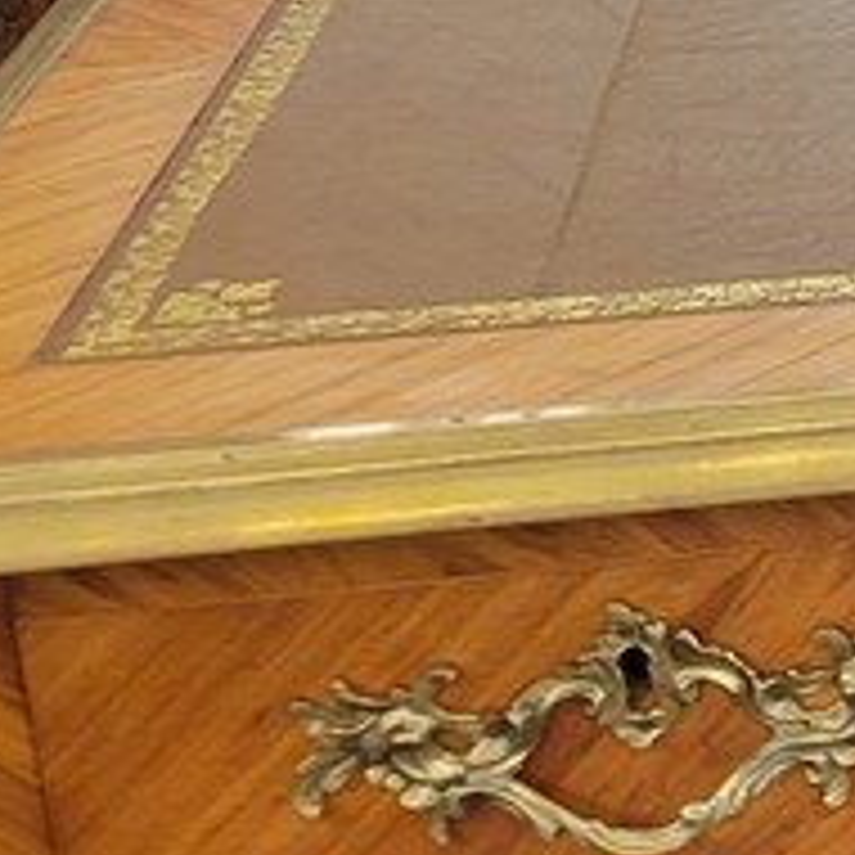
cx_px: 1782
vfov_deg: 14.2
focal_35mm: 121
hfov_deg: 12.5
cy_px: 22
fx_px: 3381
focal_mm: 5.4
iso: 640
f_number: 1.8
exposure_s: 1/50
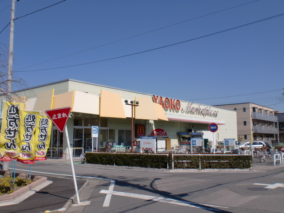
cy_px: 106
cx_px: 142
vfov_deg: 40.7
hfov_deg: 52.6
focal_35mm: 35
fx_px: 287
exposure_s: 1/640
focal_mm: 6.3
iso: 64
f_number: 5.6
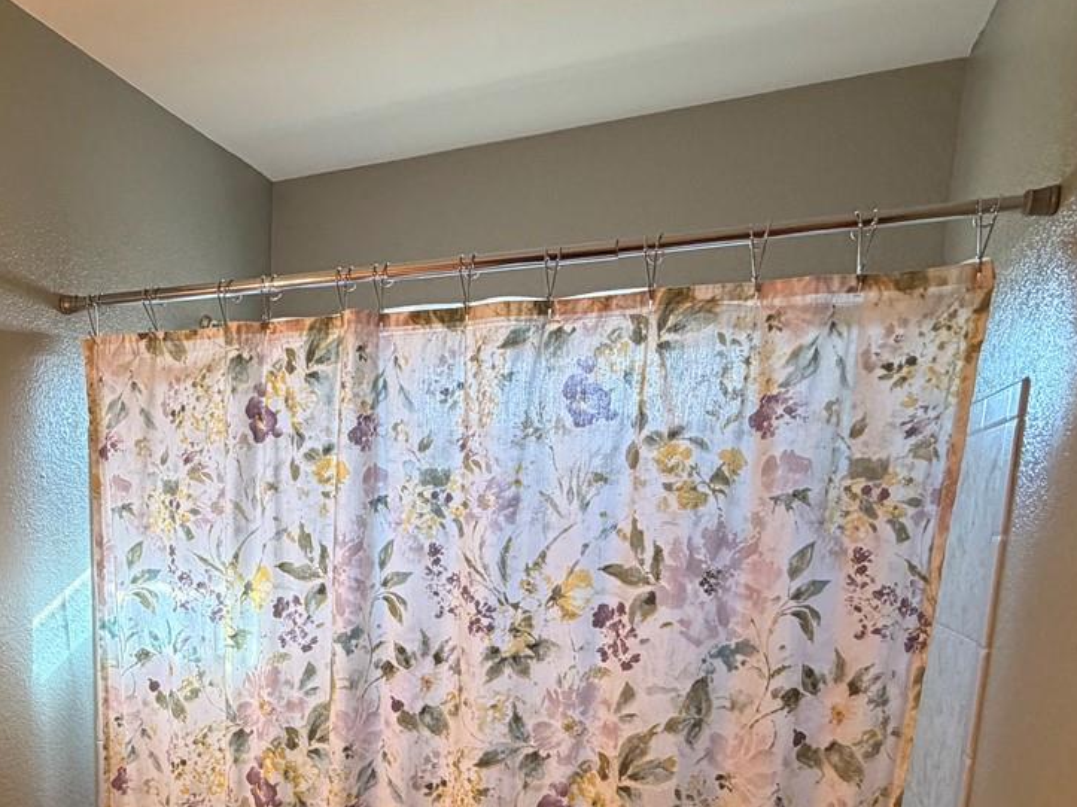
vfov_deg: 42.6
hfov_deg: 54.9
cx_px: 237
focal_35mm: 31
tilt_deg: -10.3
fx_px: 964
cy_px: 688
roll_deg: -0.3
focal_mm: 2.22
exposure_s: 1/120
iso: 250
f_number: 2.2
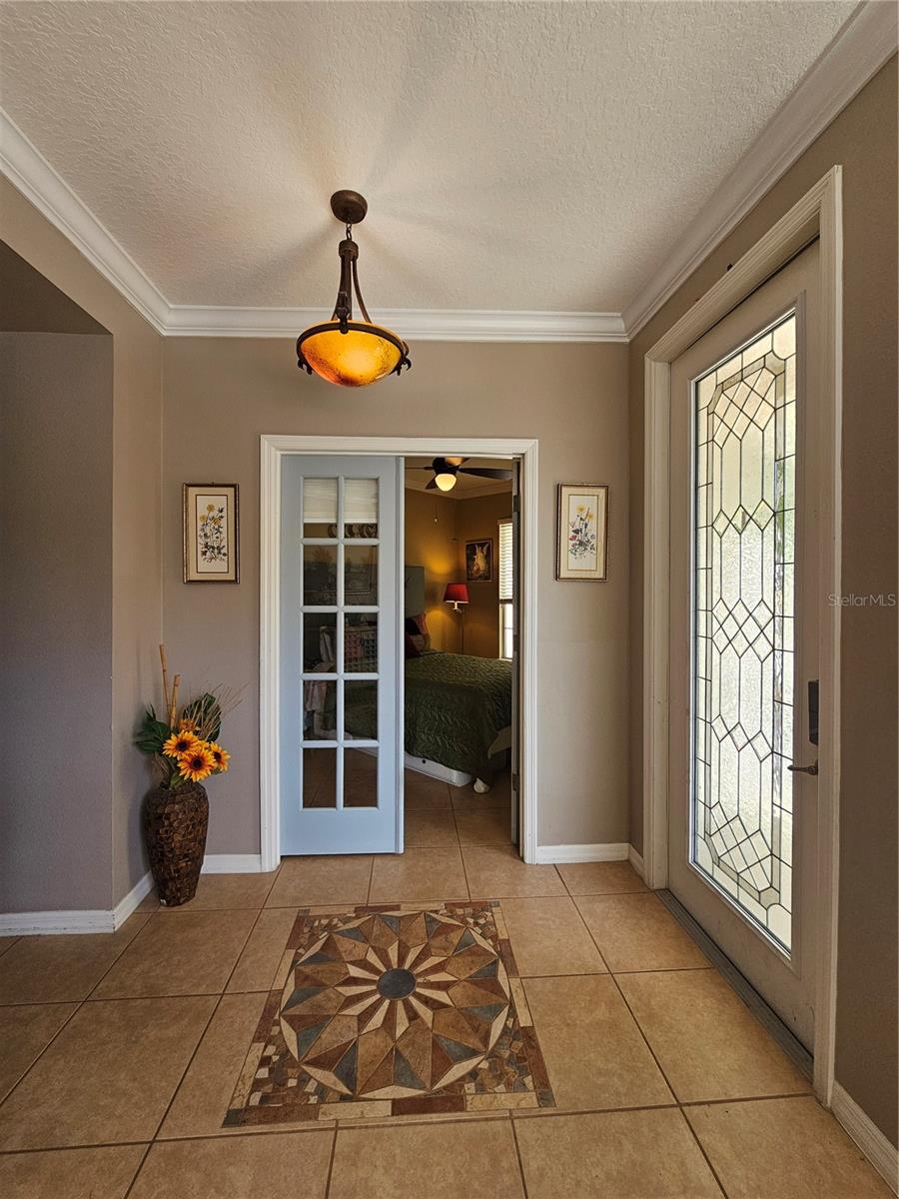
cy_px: 600
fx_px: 450
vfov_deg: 106.2
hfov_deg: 89.9
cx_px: 450
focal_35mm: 13
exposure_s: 1/120
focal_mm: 2.2
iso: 64
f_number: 2.2
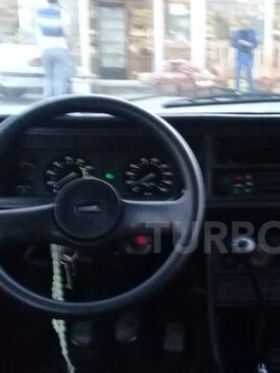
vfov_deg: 33.0
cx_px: 254
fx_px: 625
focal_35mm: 58
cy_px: 237
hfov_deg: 24.5
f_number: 2.2
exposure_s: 1/17
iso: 500
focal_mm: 3.3
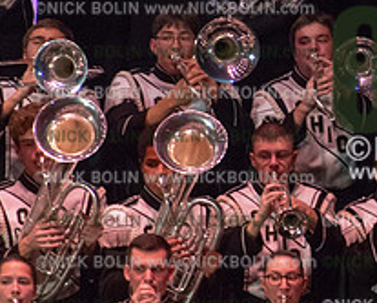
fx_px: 11716
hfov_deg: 1.8
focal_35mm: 1049
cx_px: 461
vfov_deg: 1.5
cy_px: 93
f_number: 5.6
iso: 8000
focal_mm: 400
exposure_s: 1/200
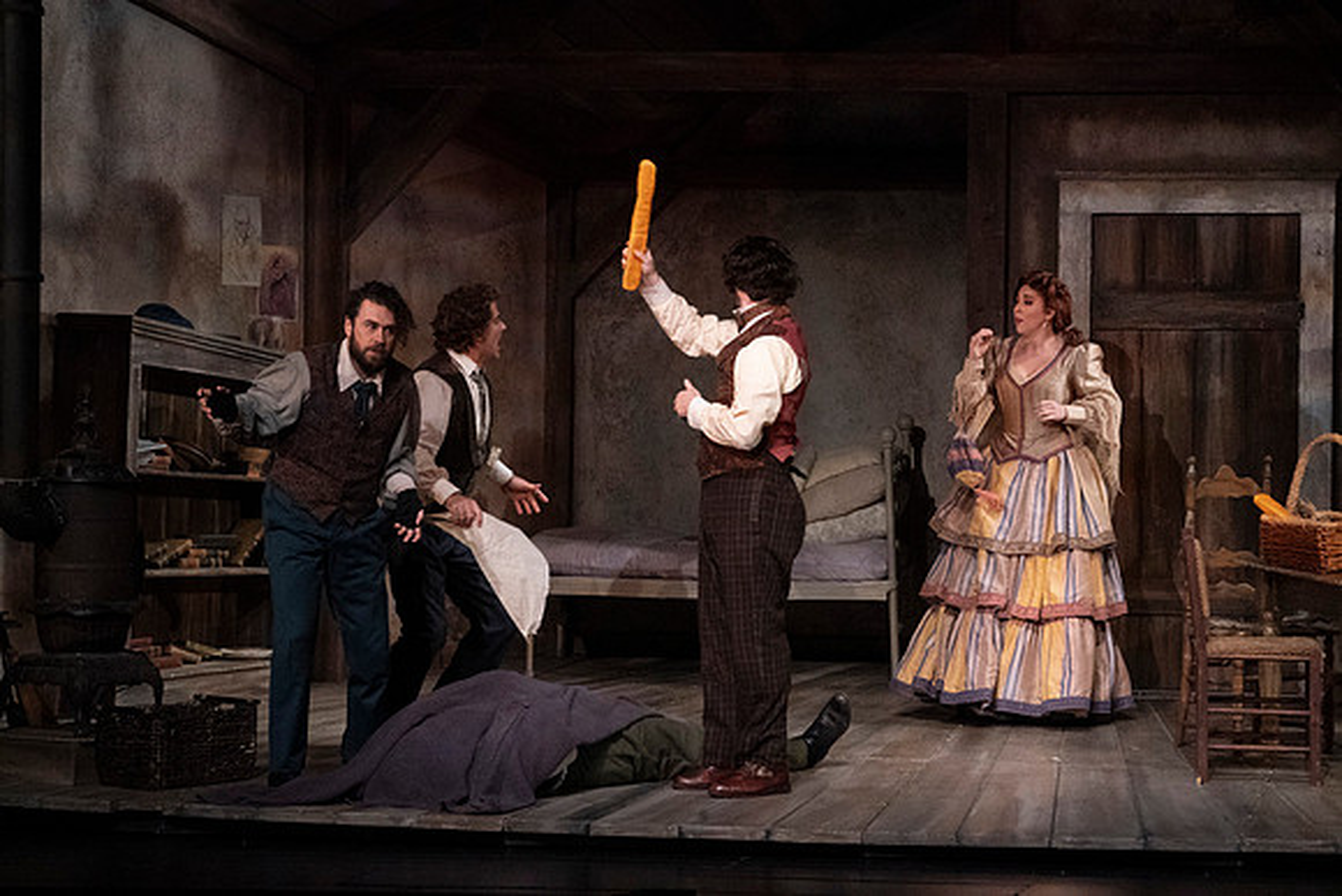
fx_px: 5779
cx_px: 671
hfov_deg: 13.2
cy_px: 448
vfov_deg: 8.9
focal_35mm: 155
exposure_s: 1/400
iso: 16000
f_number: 13
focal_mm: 155
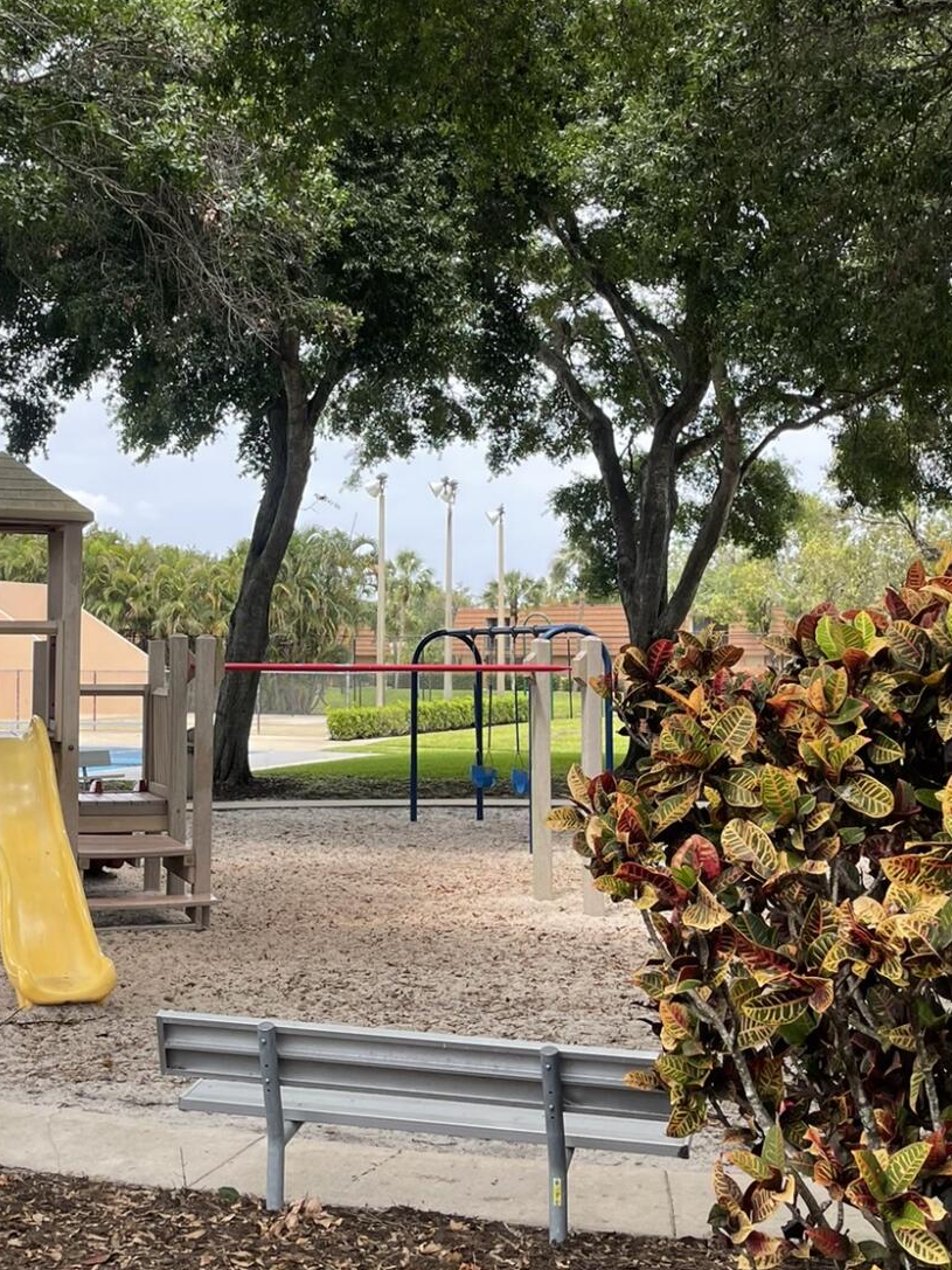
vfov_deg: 41.2
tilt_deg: +5.2
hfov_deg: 30.9
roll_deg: +1.2
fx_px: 1687
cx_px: 227
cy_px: 587
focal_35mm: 46
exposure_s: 1/770
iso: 32
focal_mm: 5.1
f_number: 1.6
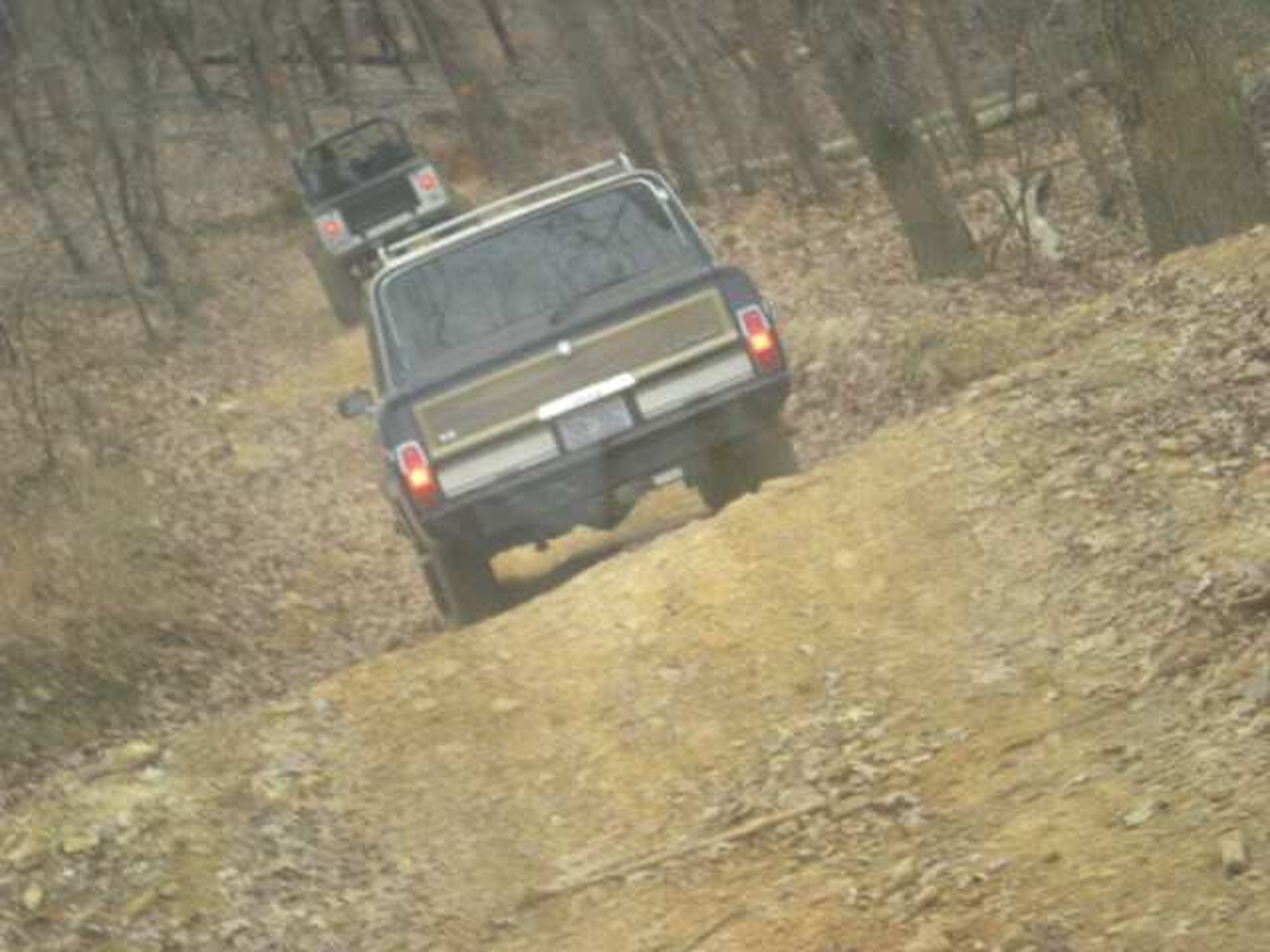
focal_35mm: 105
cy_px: 476
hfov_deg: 18.7
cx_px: 635
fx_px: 3852
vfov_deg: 14.1
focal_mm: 17.3
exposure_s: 1/120
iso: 200
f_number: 5.7
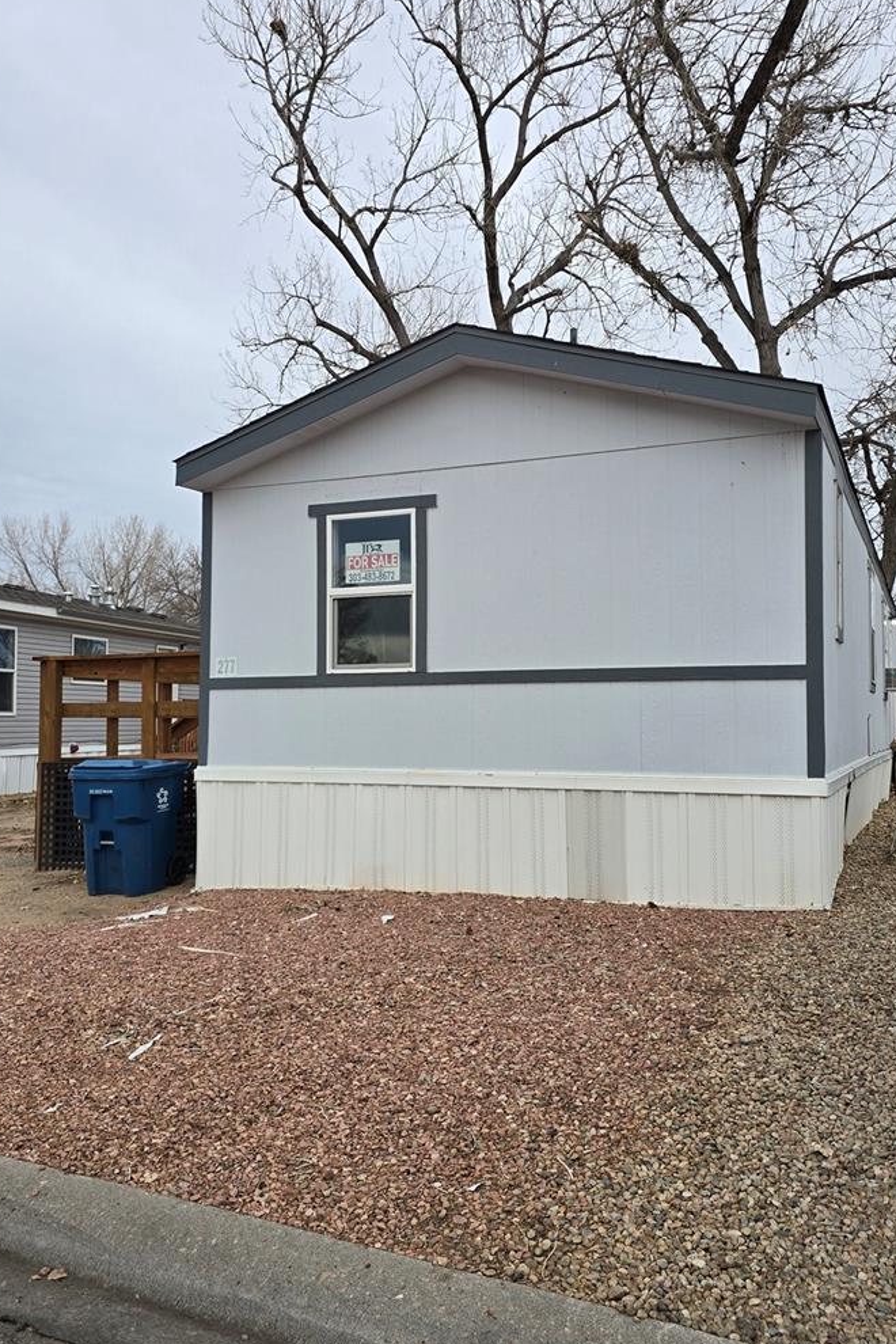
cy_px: 667
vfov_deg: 63.7
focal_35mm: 29
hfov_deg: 45.0
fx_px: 1083
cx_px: 460
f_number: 1.7
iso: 12
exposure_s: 1/234
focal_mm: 6.3
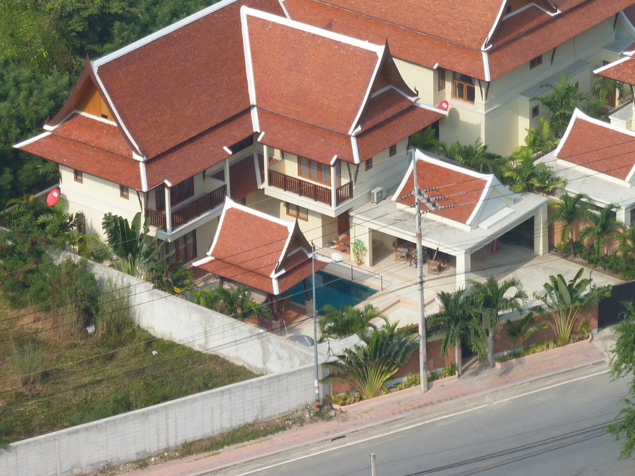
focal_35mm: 168
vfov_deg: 8.8
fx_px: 3083
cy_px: 111
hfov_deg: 11.7
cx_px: 491
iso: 80
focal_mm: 17
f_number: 4.3
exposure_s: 1/400
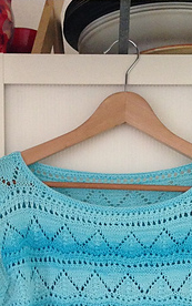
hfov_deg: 16.1
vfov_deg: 24.0
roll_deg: +0.3
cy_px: 329
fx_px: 677
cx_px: 98
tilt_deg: +1.3
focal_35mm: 81
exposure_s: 1/20
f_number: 2.4
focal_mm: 4.12
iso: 200
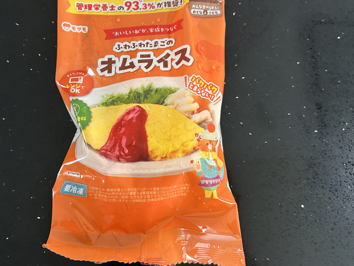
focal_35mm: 33
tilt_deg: -77.6
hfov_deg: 54.8
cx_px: 137
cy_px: 104
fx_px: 337
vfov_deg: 42.7
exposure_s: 1/60
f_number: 1.5
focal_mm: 5.7
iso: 320
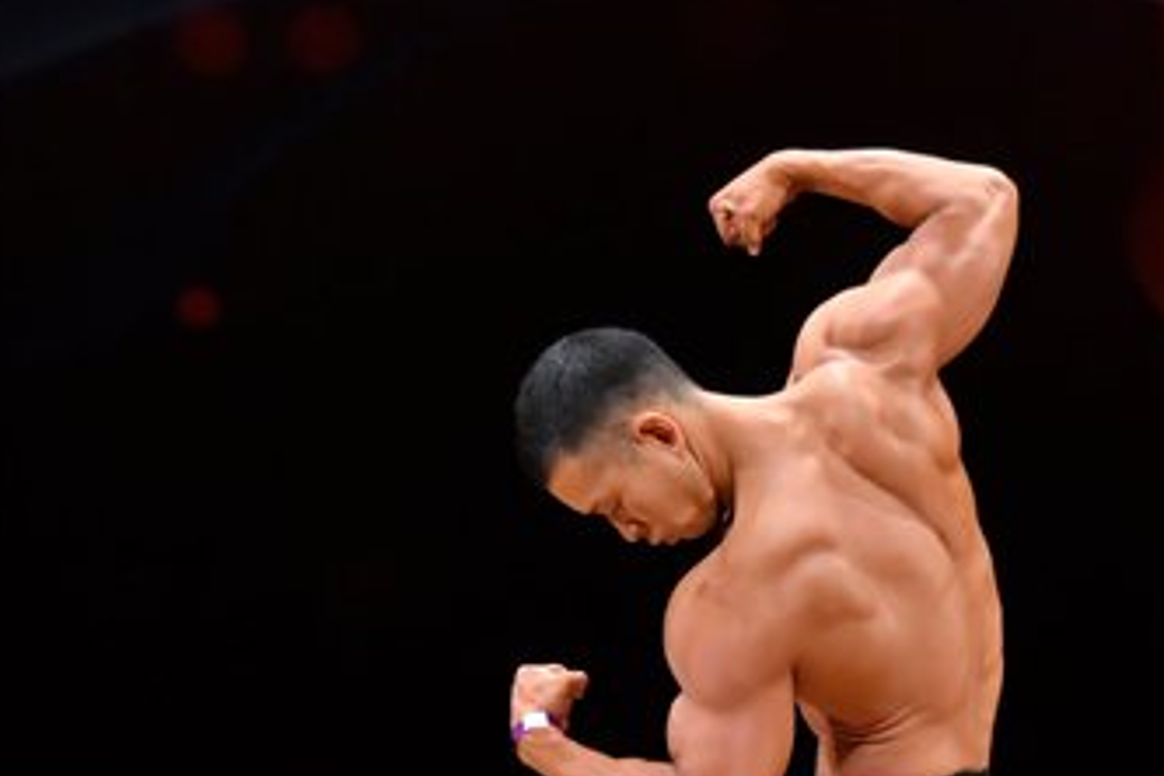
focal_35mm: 524
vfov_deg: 2.6
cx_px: 855
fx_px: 16941
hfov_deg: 3.9
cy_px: 542
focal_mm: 150
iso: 3200
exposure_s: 1/400
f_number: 5.6
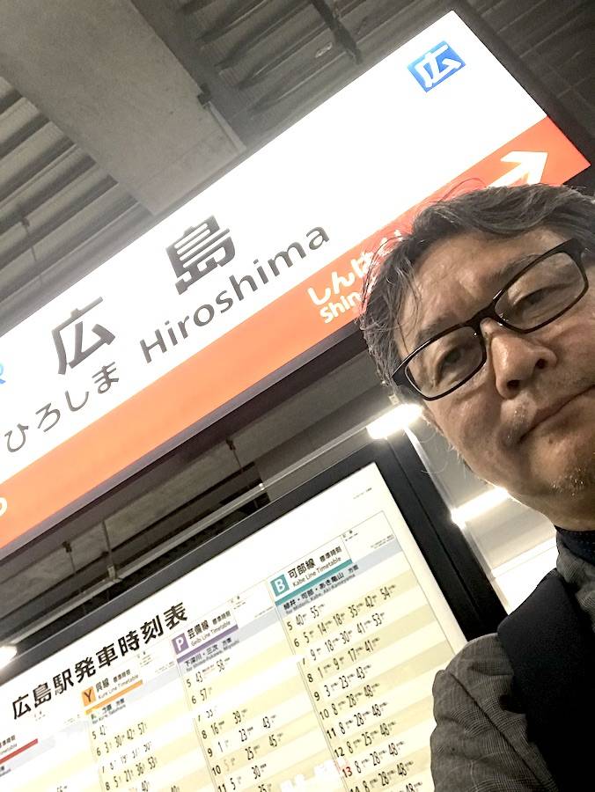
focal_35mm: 32
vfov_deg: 56.8
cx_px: 298
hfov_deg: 44.2
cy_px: 396
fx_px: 733
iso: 125
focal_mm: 2.87
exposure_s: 1/30
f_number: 2.2
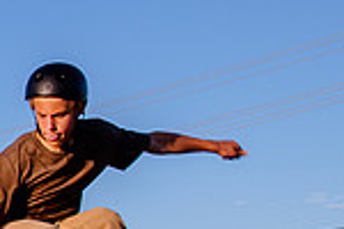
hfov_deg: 13.6
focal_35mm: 132
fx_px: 1261
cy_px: 218
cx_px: -314
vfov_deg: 10.3
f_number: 14
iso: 1000
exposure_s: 1/400
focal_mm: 27
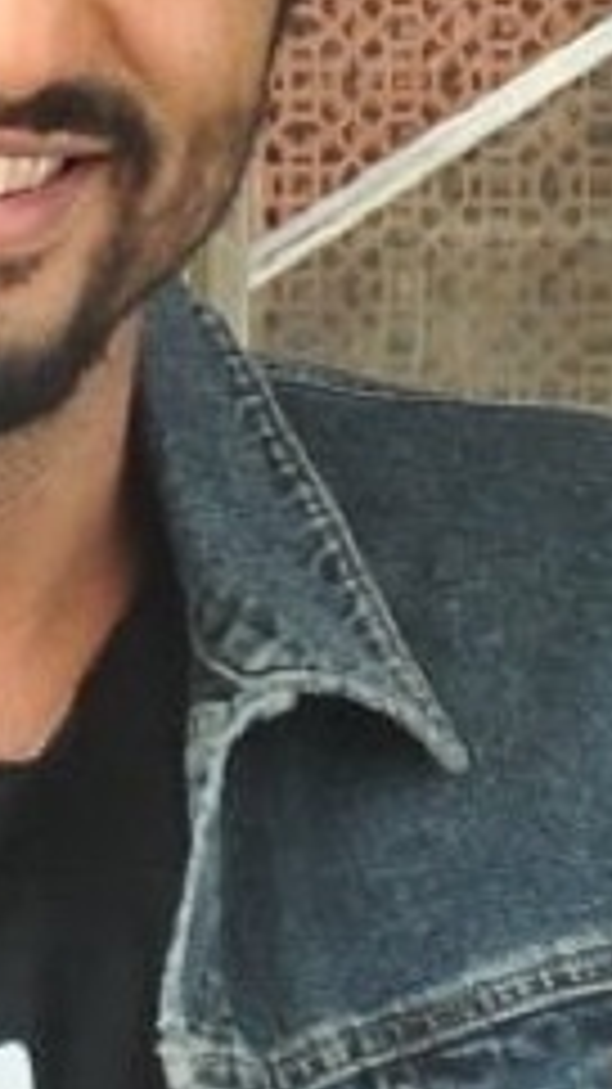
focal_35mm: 375
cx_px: 468
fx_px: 10826
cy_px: 3015
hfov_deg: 3.2
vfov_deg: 5.5
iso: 500
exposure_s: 1/125
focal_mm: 32
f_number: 9
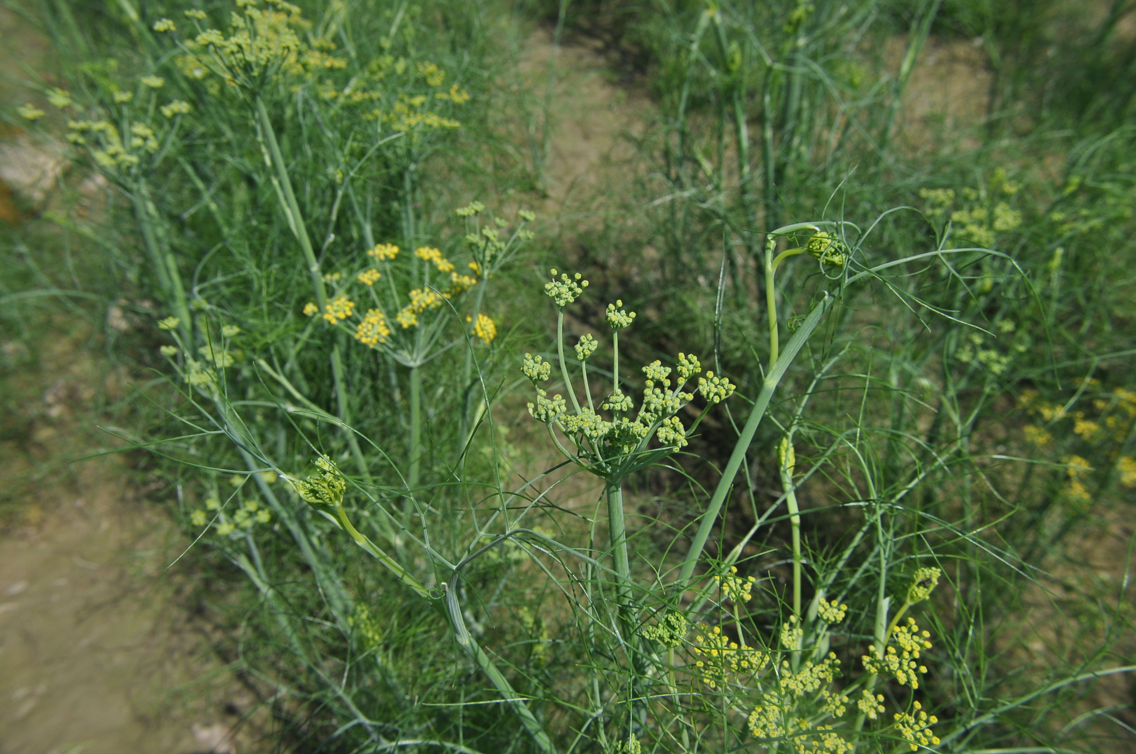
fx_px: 851
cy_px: 377
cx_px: 568
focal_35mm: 27
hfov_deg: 67.4
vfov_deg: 47.8
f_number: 10
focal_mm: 18
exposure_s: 1/400
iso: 200
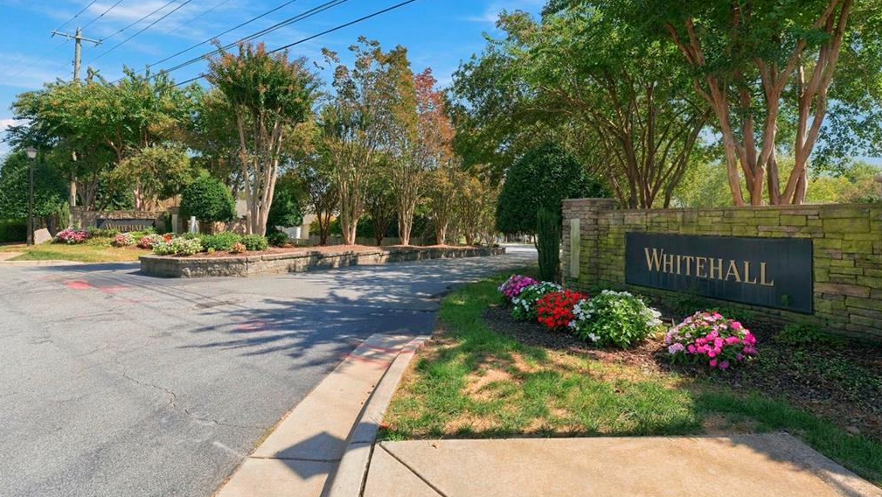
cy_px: 215
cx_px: 439
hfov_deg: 95.9
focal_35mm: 17
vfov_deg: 63.7
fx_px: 398
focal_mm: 16
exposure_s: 1/500
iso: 400
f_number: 7.1
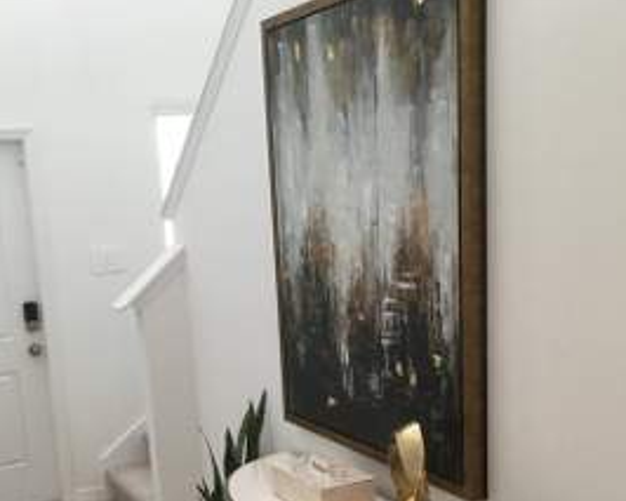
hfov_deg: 36.5
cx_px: 240
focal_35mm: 51
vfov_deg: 29.0
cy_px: 405
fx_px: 945
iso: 40
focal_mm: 4.15
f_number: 2.2
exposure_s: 1/30
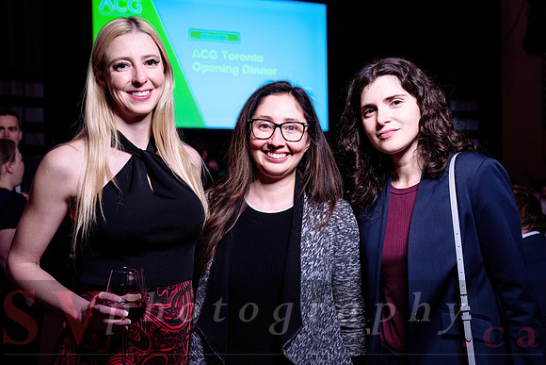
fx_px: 682
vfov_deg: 29.9
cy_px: 177
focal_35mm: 45
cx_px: 323
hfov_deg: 43.5
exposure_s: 1/40
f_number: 4
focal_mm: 38
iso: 800
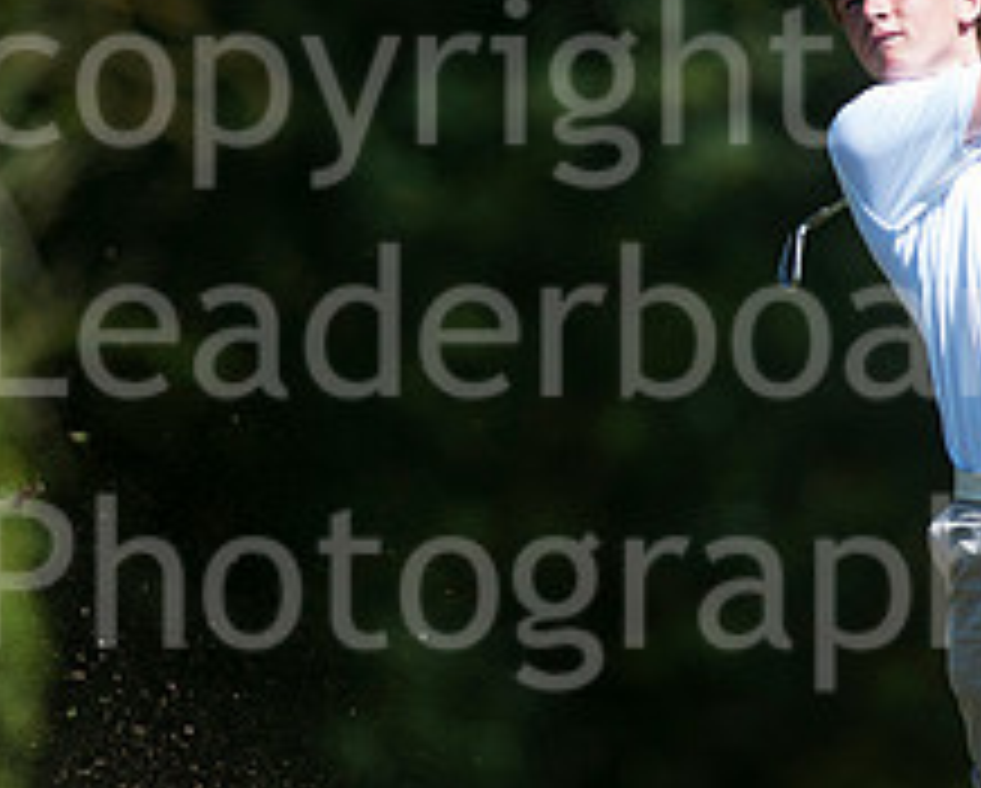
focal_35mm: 748
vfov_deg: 2.1
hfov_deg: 2.6
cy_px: 365
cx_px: 562
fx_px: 21746
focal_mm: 300
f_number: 4
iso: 400
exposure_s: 1/3200
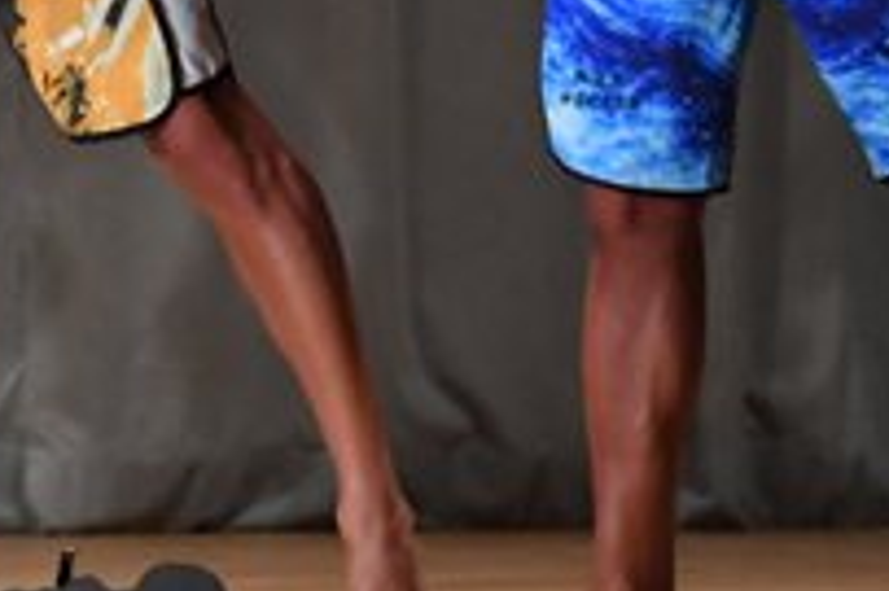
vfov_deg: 1.6
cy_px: -293
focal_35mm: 859
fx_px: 21195
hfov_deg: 2.4
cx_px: -401
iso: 3200
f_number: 5.6
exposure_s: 1/400
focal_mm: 150
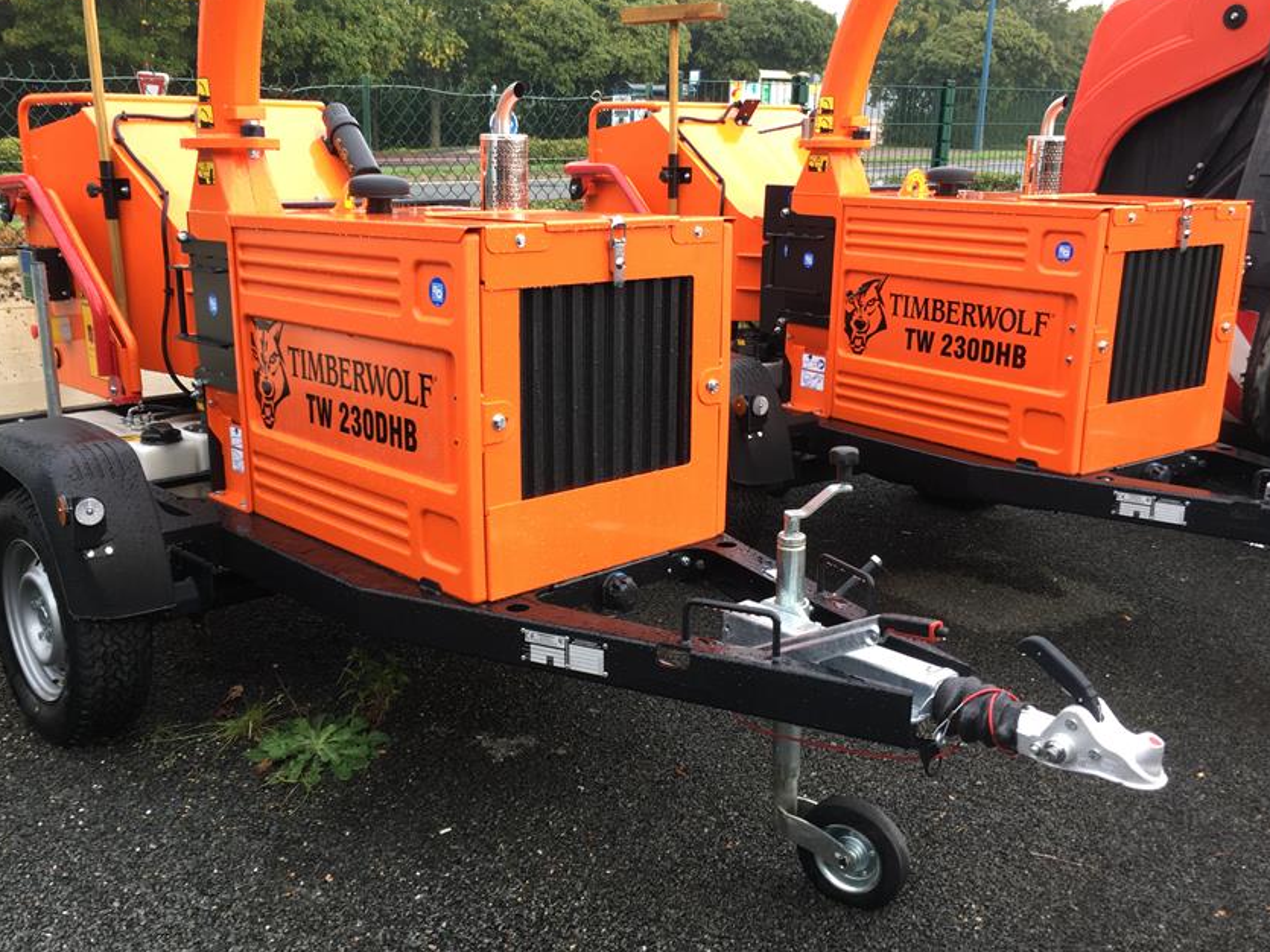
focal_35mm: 33
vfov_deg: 42.9
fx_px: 1211
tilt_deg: -14.1
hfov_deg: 55.3
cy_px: 473
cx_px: 570
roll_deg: -0.5
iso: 32
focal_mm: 4.15
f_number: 2.2
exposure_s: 1/100
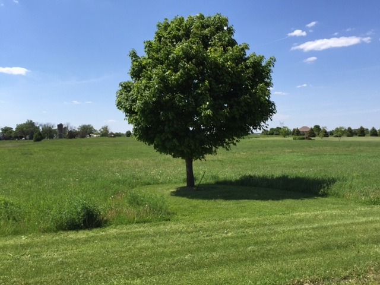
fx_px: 318
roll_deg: +0.9
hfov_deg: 61.7
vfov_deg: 48.2
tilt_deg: +0.1
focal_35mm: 29
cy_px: 142
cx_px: 190
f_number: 2.2
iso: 32
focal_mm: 4.15
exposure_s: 1/2475
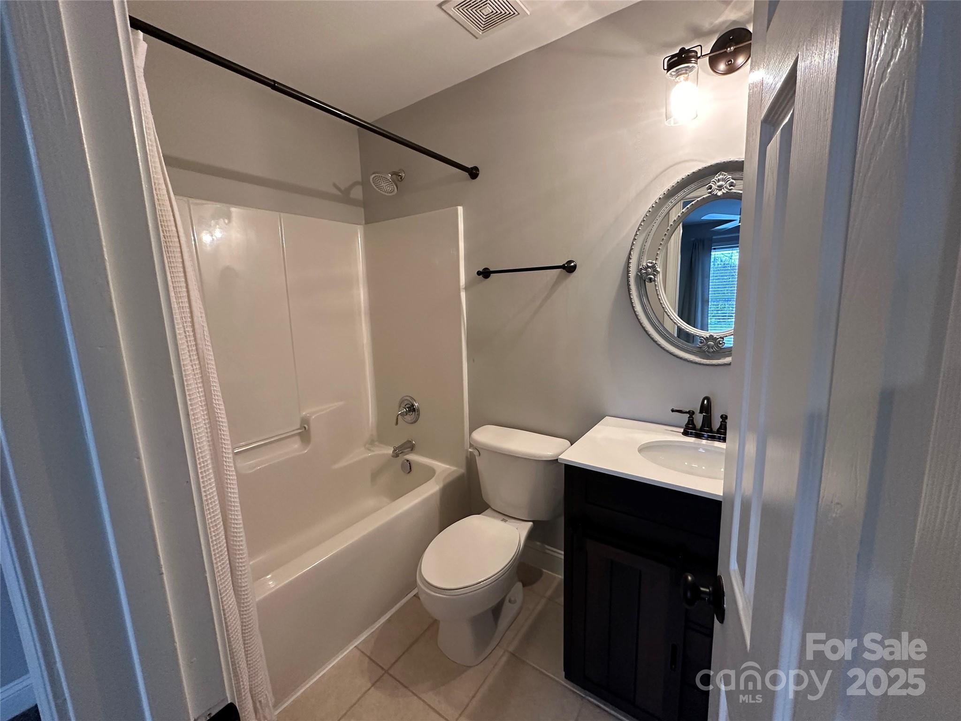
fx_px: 389
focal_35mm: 14
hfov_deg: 102.1
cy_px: 360
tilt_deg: -9.5
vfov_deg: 85.7
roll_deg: +1.9
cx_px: 480
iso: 320
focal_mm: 2.22
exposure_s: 1/60
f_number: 2.2
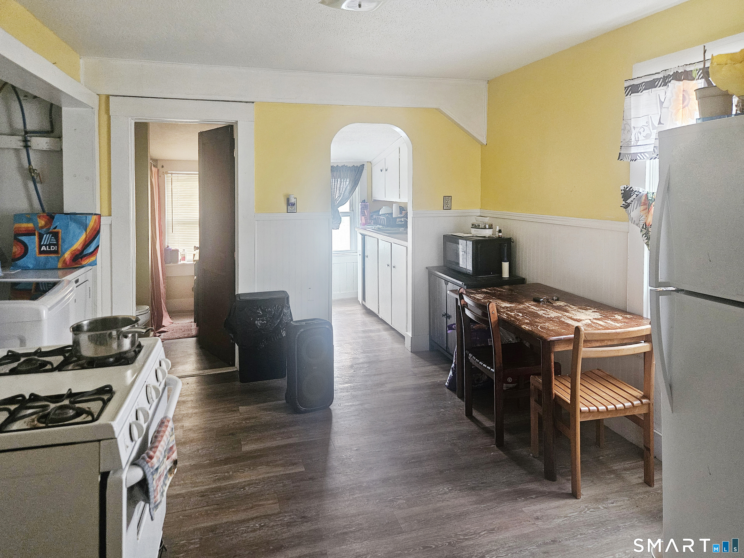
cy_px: 279
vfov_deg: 58.9
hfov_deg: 73.9
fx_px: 494
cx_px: 372
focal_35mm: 23
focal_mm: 5.4
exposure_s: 1/120
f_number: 1.8
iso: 640
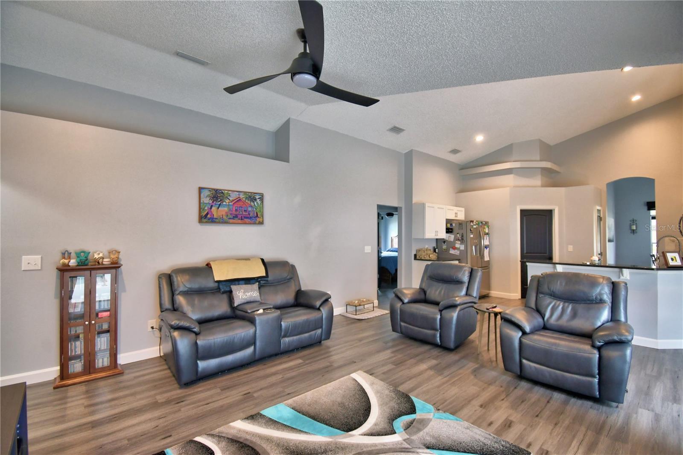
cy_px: 228
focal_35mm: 15
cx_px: 342
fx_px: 285
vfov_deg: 77.3
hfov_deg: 100.4
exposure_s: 1/30
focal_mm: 10
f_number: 4.5
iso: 560
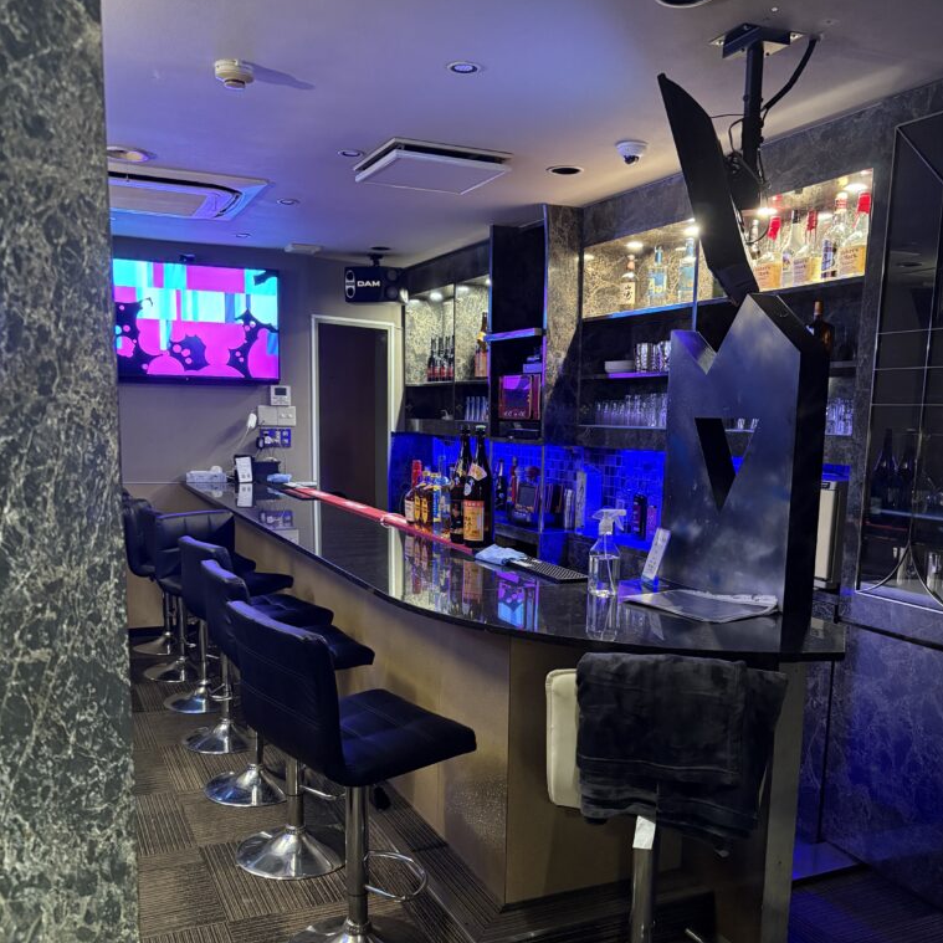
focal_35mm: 31
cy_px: 565
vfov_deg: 52.2
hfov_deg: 52.5
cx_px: 475
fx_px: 955
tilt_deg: -9.2
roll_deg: -1.3
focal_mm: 5.96
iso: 640
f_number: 1.6
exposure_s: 1/30
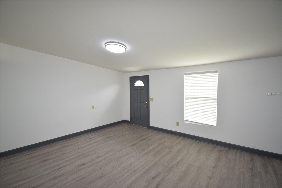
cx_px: 141
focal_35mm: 15
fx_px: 117
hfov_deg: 100.4
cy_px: 94
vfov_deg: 77.3
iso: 800
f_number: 5.6
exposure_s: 1/125
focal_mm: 10
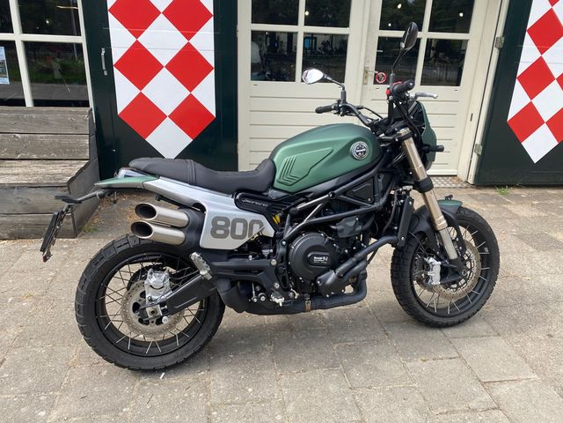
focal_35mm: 26
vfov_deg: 53.1
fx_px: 423
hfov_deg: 67.3
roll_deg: -3.4
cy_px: 212
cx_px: 282
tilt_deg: -20.1
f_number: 1.8
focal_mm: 4.25
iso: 32
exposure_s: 1/728
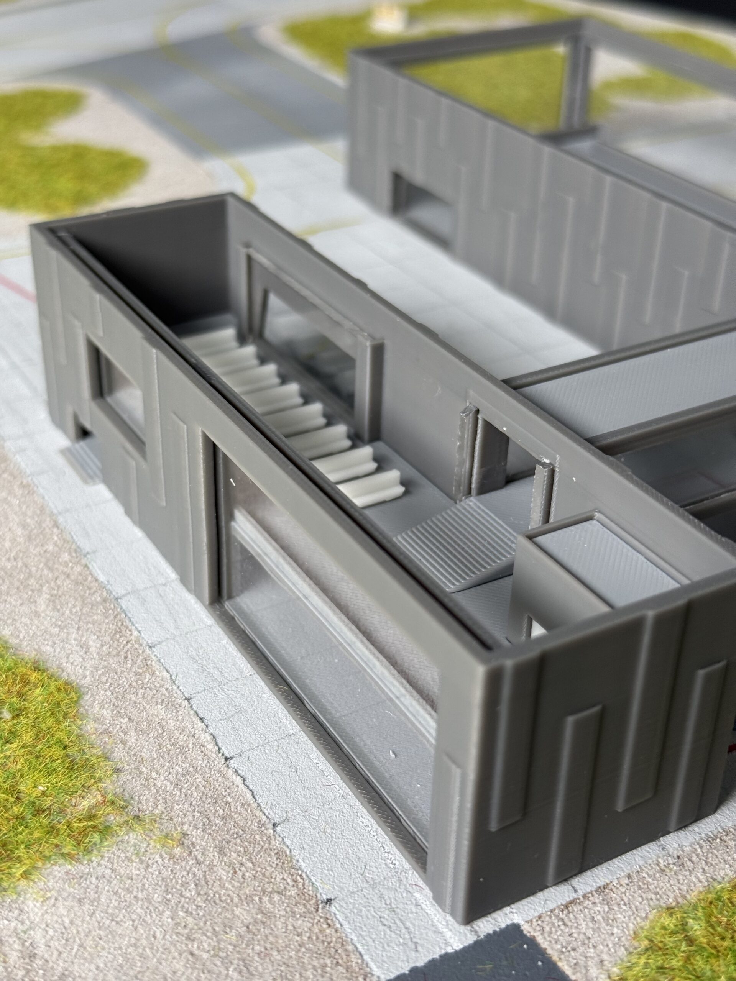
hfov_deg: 30.3
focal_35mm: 48
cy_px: 490
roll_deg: -1.6
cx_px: 368
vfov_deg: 39.7
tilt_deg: -31.0
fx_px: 1361
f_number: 1.78
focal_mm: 6.76
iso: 80
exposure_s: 1/121
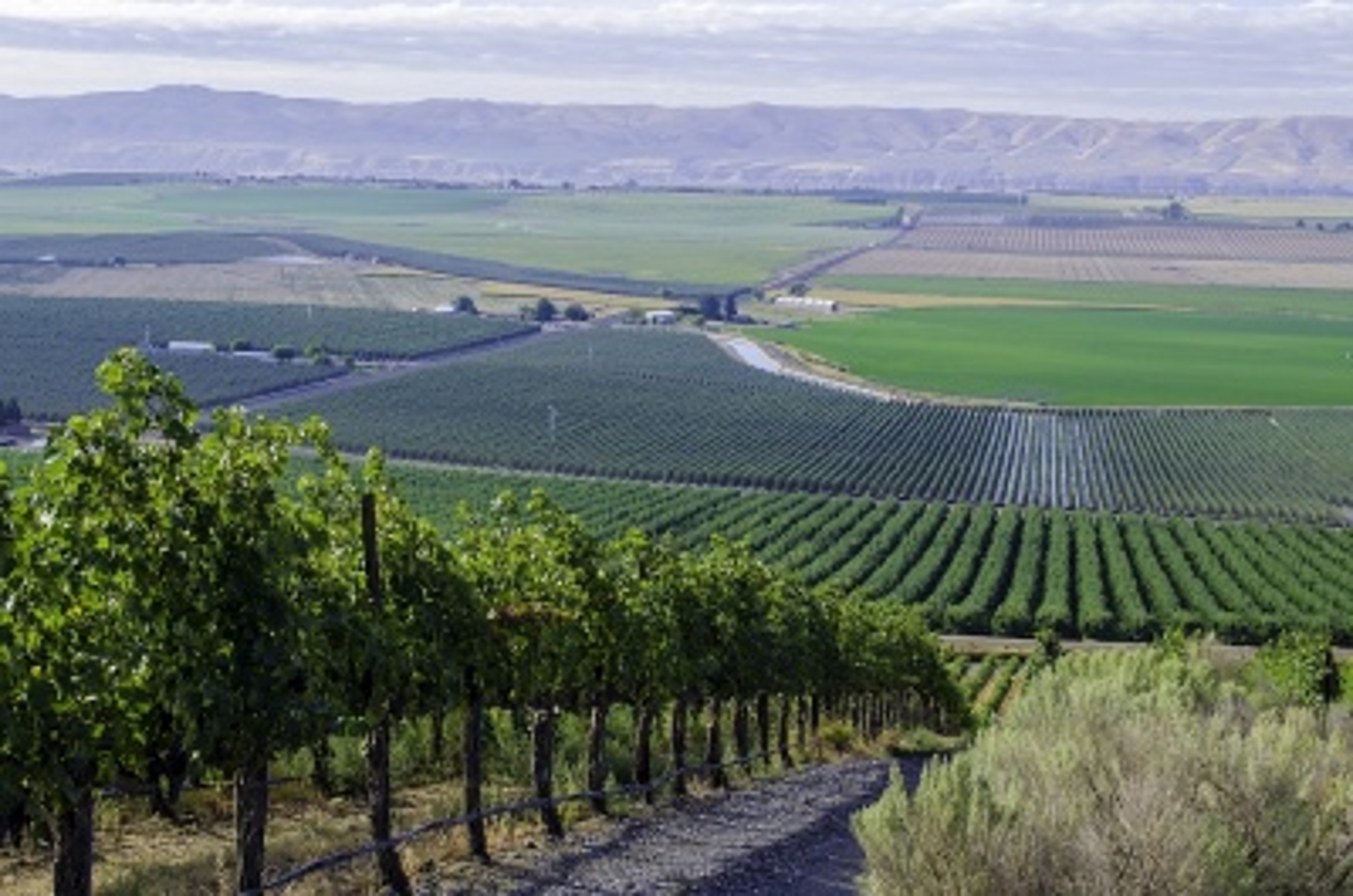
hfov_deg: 35.1
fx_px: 2138
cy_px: 448
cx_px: 676
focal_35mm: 57
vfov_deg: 23.7
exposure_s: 1/250
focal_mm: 38
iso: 200
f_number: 8
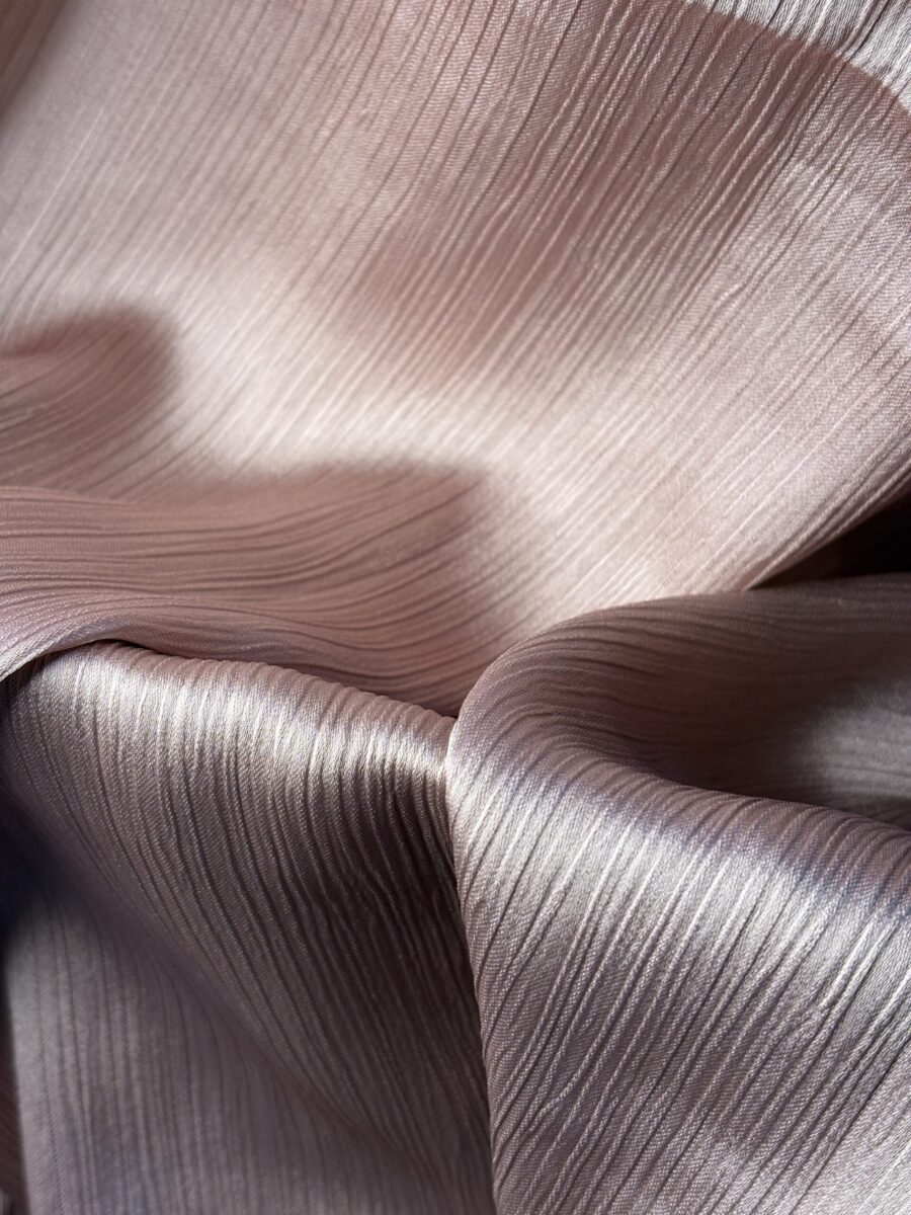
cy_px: 608
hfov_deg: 28.0
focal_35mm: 52
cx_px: 456
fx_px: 1825
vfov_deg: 36.8
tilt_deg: -64.2
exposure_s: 1/58
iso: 64
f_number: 1.6
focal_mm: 5.96
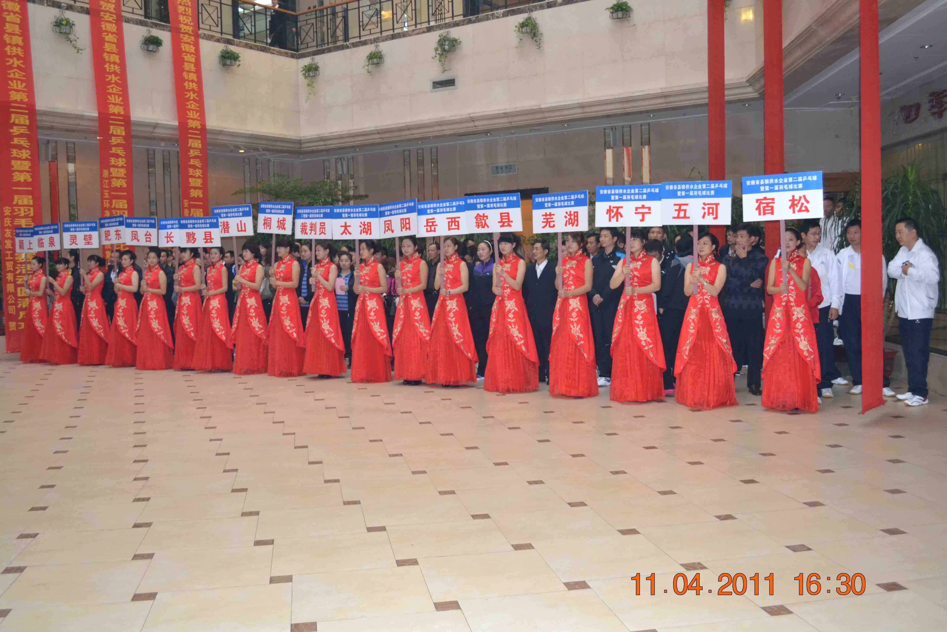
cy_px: 309
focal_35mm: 34
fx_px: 894
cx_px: 470
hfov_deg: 55.8
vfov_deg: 38.9
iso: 1250
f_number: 4
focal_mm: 22
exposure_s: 1/60
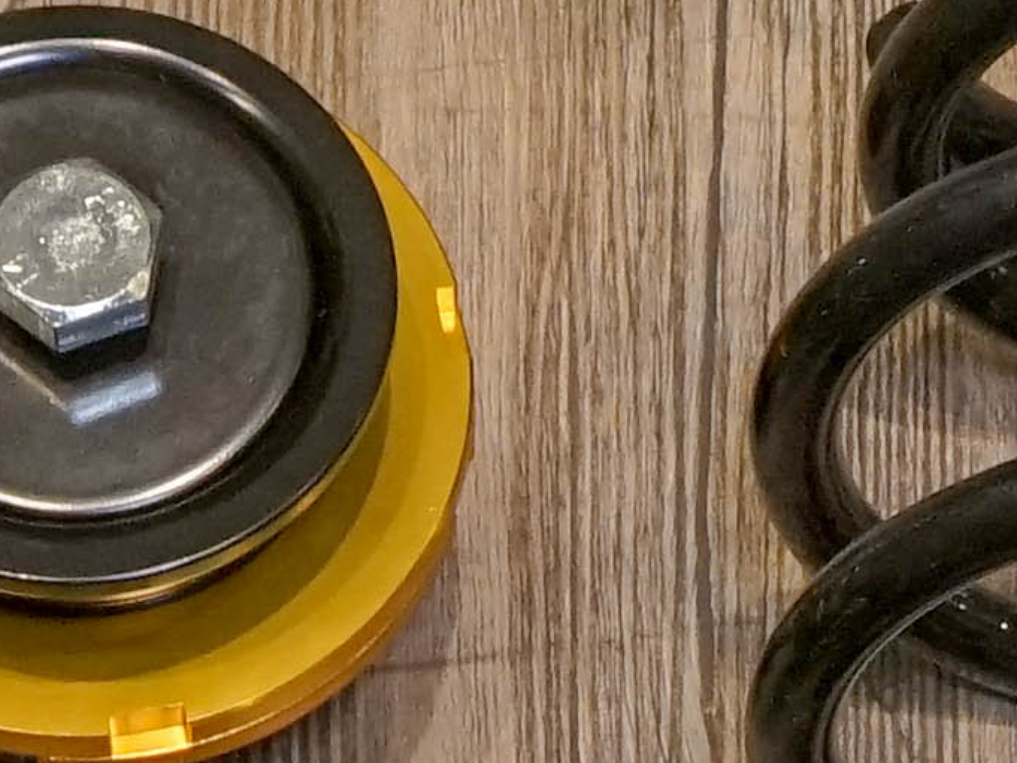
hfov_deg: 6.9
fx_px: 8463
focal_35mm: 288
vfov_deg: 4.9
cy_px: 2405
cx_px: 578
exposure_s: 1/50
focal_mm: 34
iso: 2000
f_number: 8
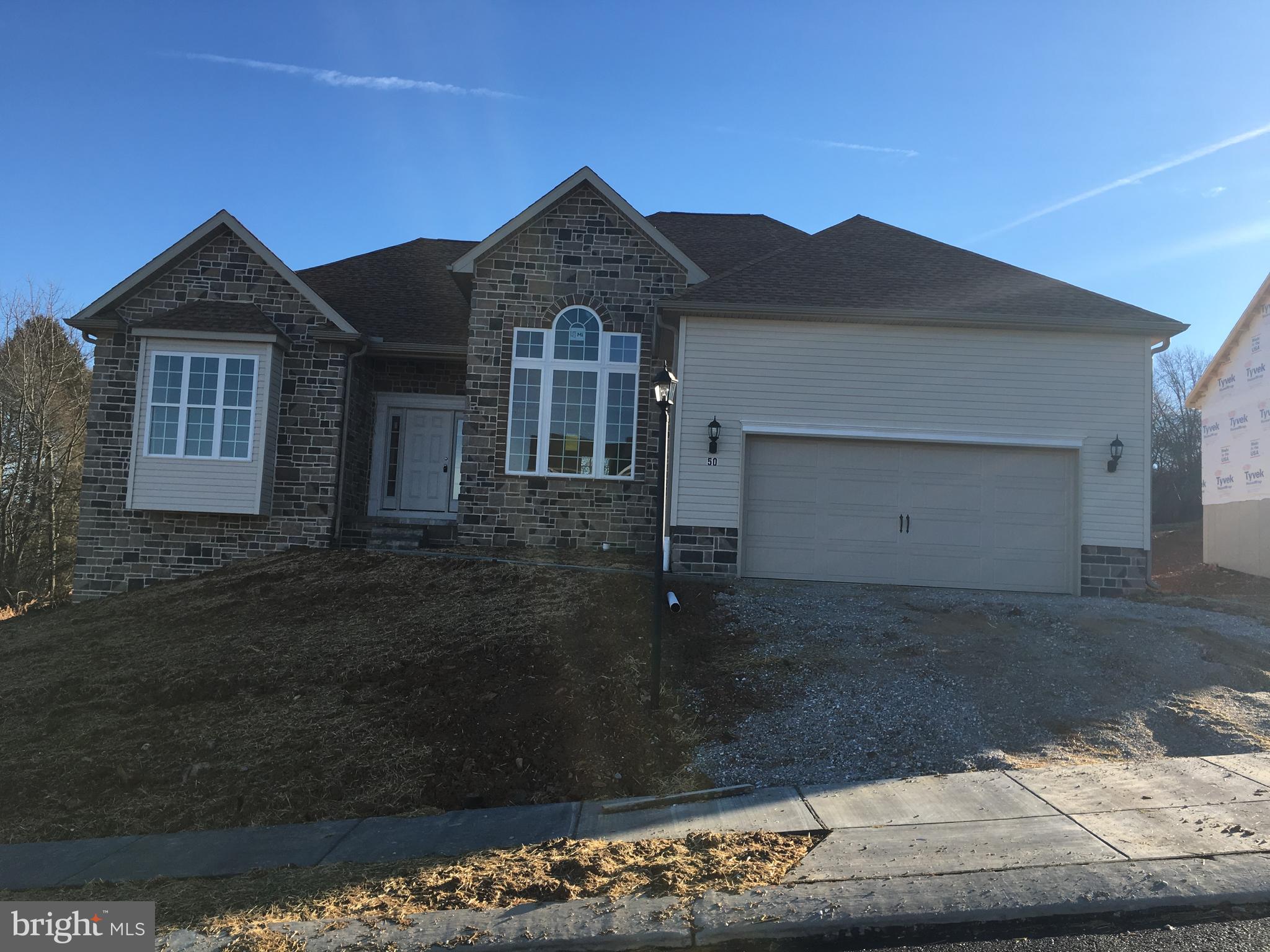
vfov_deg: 48.2
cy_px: 476
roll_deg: -3.0
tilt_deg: +5.9
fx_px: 1064
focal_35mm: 29
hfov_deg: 61.7
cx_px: 635
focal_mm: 4.15
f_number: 2.2
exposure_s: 1/950
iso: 25
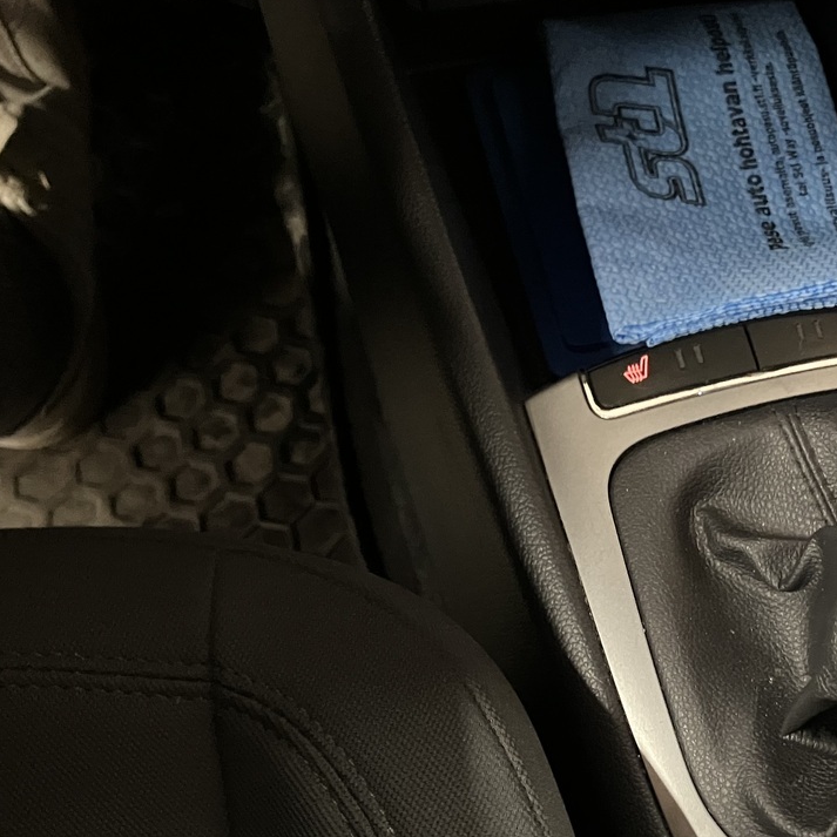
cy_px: 561
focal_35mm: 50
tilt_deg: -58.3
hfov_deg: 31.6
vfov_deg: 33.7
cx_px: 825
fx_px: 1368
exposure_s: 1/17
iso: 800
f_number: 1.8
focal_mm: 3.99
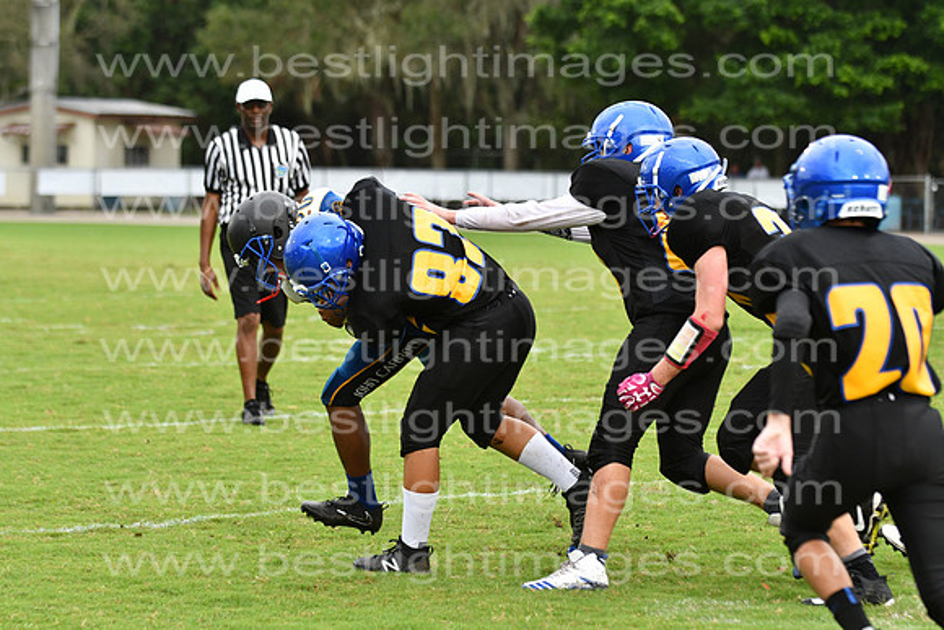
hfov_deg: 9.8
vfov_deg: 6.5
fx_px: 5508
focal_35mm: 210
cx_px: 472
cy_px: 315
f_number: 3.5
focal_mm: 140
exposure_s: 1/1600
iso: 800
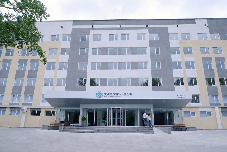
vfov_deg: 53.1
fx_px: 151
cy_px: 76
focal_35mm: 24
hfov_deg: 73.7
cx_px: 114
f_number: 11
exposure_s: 1/125
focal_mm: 24
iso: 100
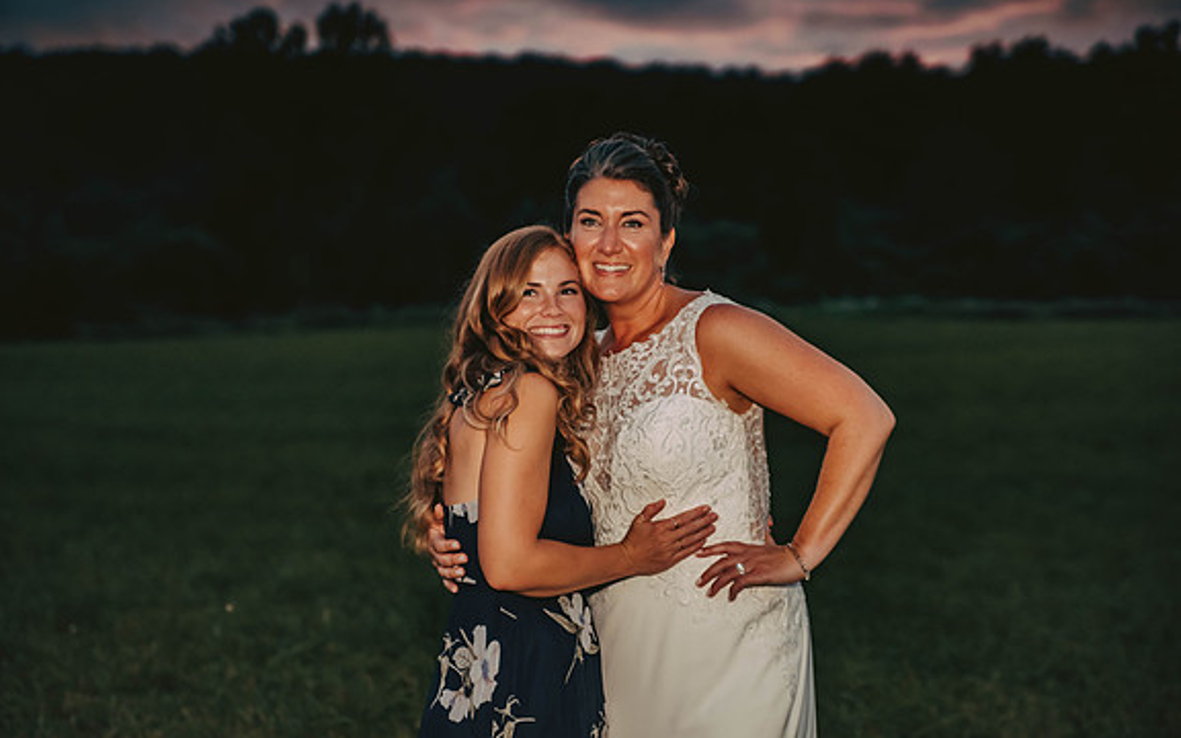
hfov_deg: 26.8
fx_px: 2478
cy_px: 370
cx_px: 588
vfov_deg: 16.9
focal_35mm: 77
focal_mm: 75
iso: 1600
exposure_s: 1/125
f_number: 2.8
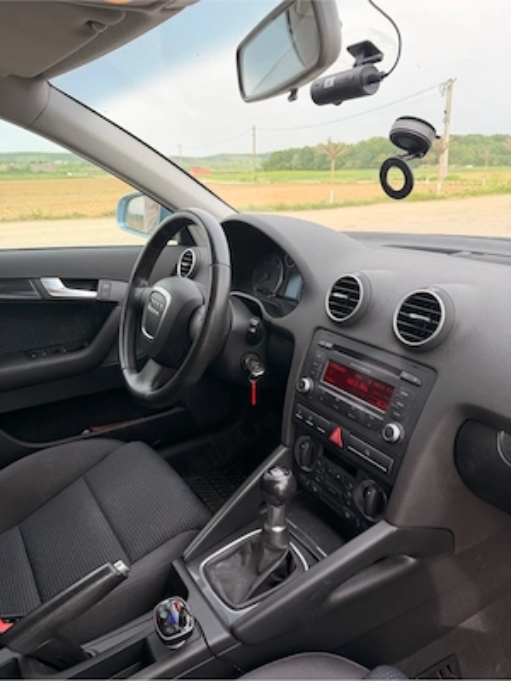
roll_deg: +1.3
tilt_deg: -19.8
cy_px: 340
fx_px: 472
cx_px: 256
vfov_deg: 71.6
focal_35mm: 24
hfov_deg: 56.8
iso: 80
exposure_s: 1/598
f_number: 1.78
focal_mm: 6.76
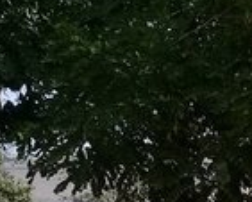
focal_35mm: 142
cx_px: 583
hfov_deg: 11.5
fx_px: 1060
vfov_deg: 9.9
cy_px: 430
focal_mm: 3.3
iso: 50
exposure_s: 1/1715
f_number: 2.2
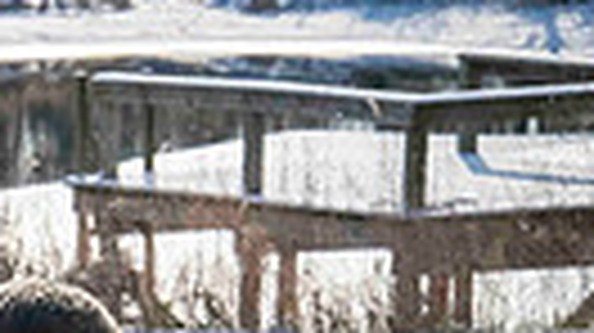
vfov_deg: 3.9
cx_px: -338
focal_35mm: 305
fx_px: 4800
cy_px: 785
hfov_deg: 7.0
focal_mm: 66
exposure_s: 1/2500
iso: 800
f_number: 13
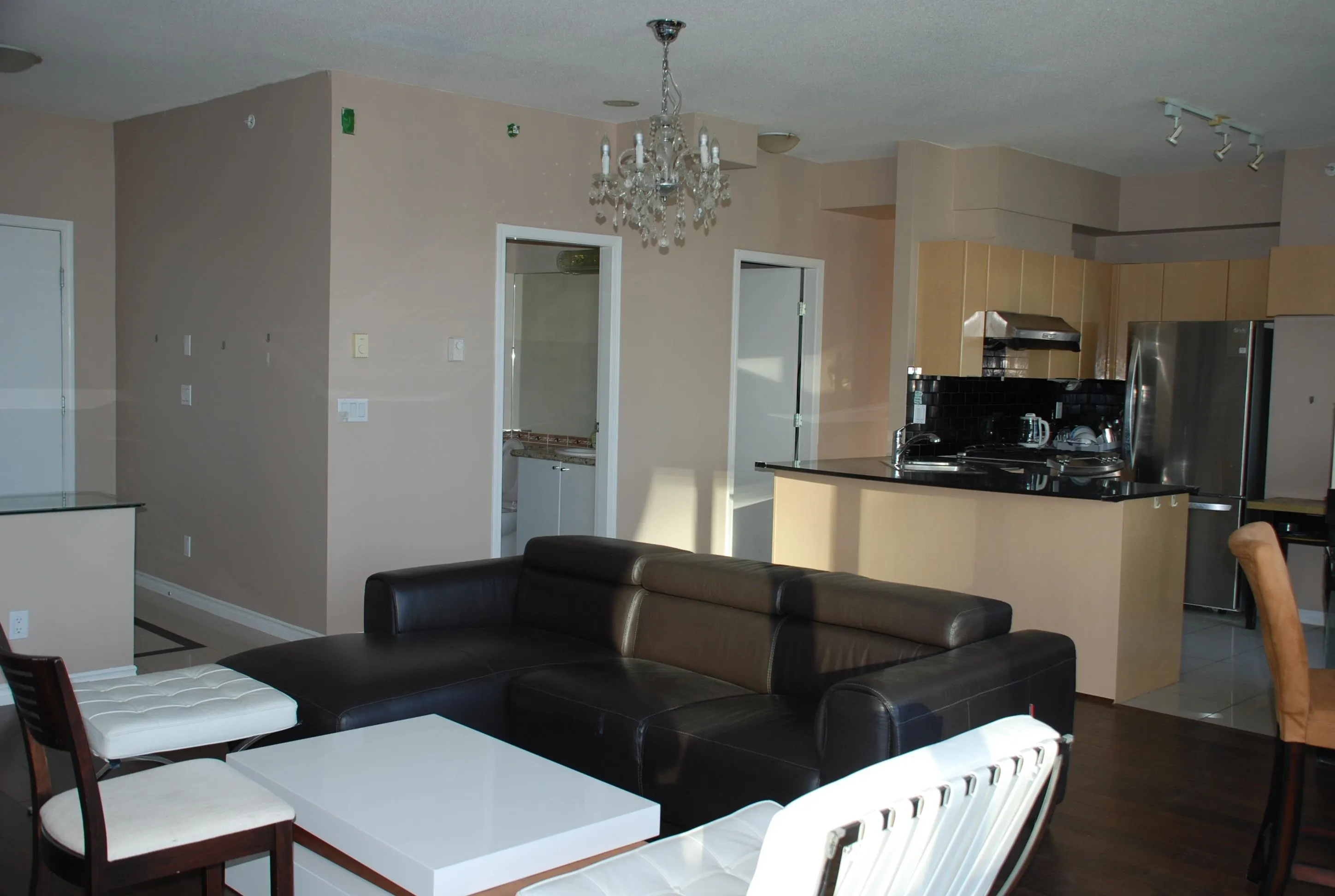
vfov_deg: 40.1
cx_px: 668
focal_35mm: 33
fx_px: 1226
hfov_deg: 57.1
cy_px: 448
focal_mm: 22
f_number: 3.8
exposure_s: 1/60
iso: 200
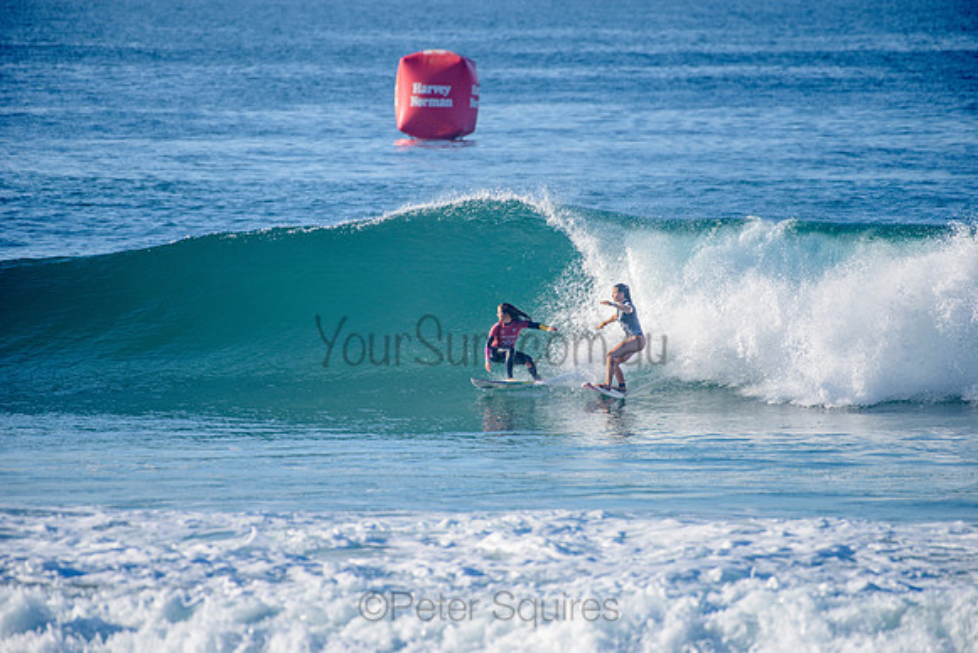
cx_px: 489
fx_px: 13586
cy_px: 326
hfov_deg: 4.1
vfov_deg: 2.8
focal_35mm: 500
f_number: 5.6
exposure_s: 1/1600
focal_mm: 500
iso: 180
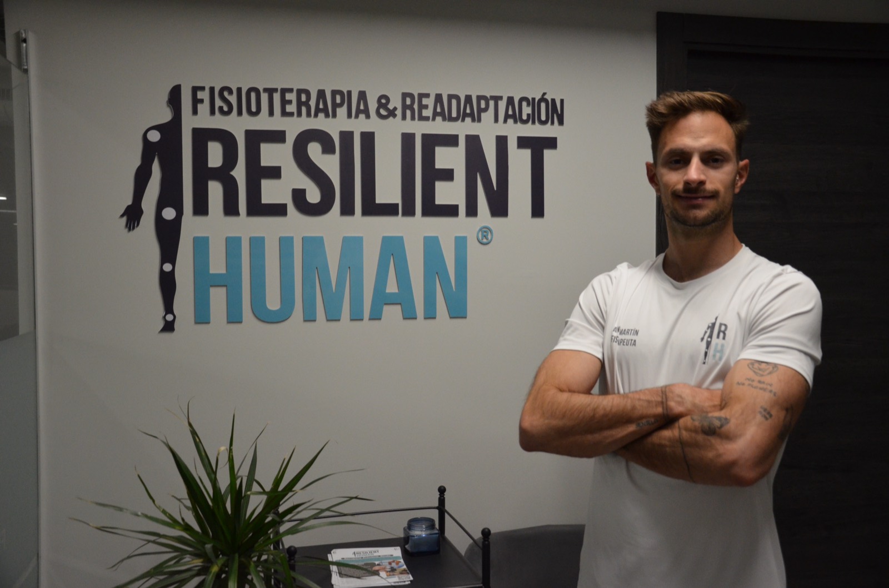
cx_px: 444
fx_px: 887
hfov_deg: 53.2
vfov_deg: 36.7
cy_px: 294
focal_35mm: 36
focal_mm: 24
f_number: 3.8
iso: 1600
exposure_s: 1/250
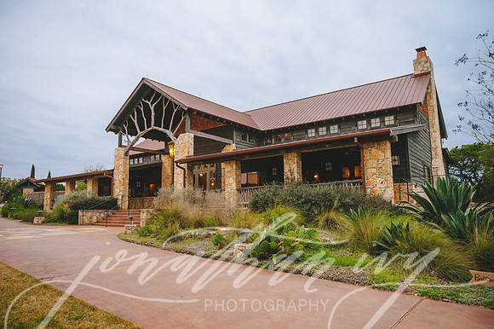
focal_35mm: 24
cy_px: 164
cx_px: 247
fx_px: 329
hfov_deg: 73.8
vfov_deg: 53.1
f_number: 2.8
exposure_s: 1/320
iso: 500
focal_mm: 24
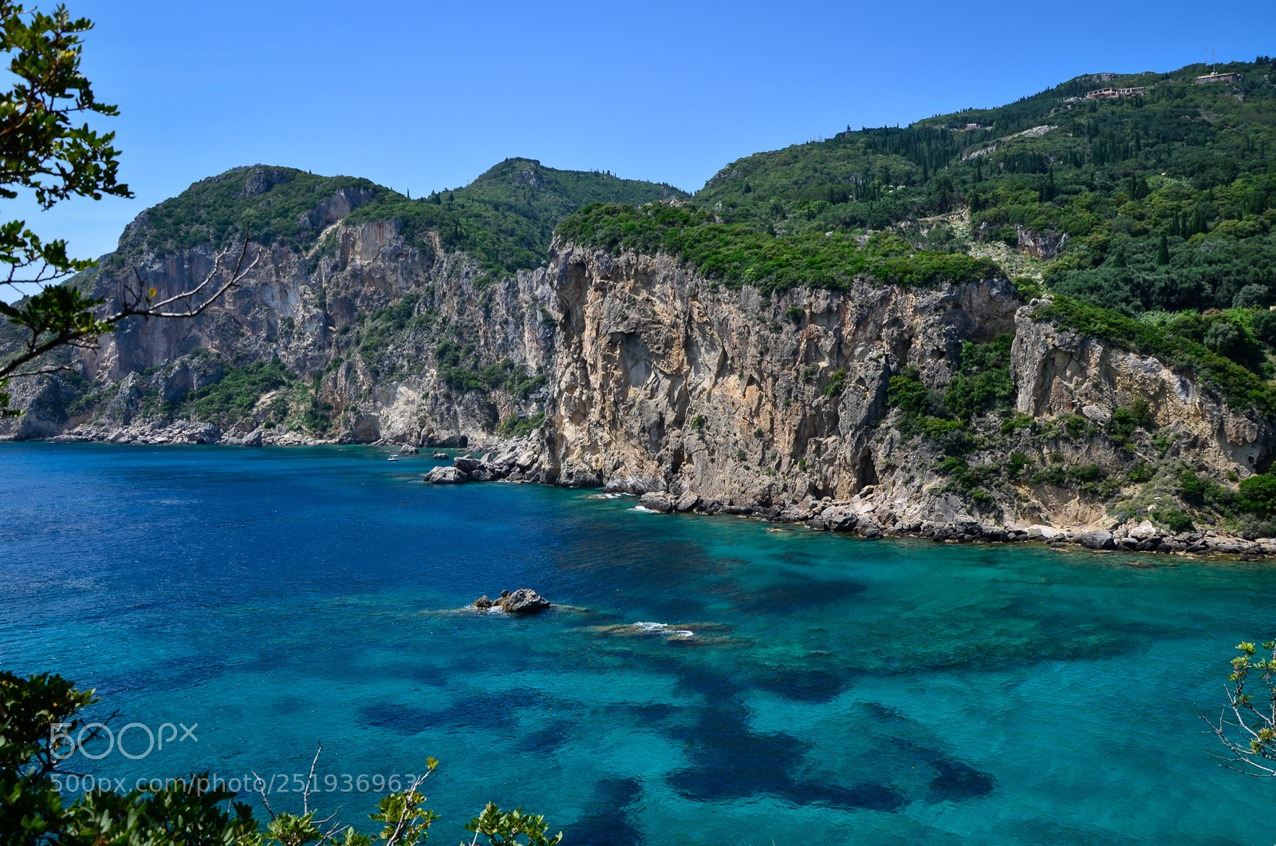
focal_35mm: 27
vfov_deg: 47.7
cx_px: 638
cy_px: 423
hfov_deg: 67.5
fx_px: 955
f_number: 9
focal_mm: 18
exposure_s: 1/320
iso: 100
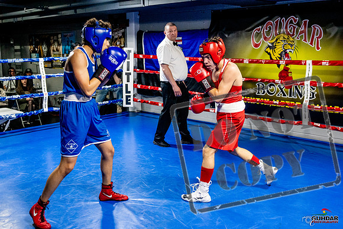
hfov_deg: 49.5
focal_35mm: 39
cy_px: 114
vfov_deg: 34.2
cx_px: 172
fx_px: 372
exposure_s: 1/800
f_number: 2.8
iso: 5000
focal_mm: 26
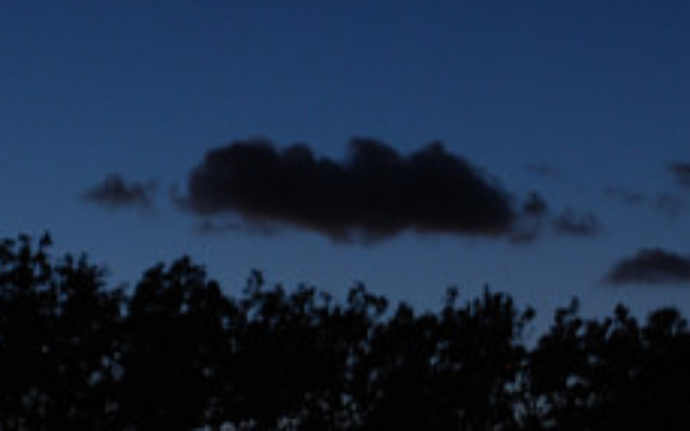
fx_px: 3647
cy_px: 322
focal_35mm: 194
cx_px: 301
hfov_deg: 10.8
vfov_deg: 6.8
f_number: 7.1
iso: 200
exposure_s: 1/1.6
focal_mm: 50
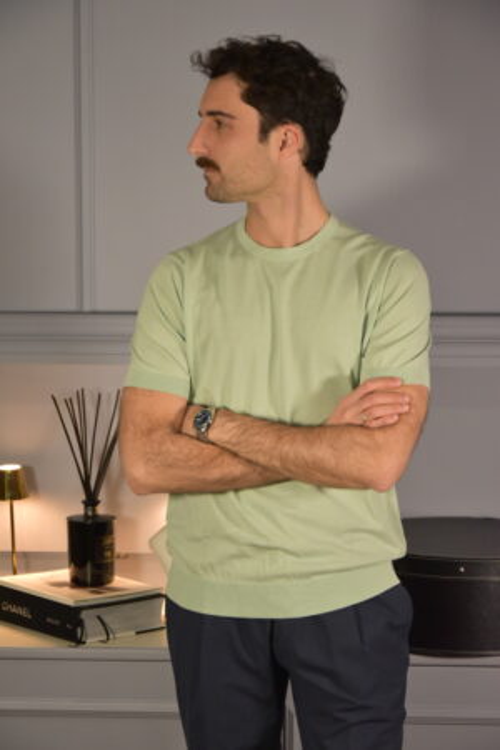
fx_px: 2062
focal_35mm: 99
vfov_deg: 20.6
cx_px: 250
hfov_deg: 13.8
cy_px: 375
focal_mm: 66
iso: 1400
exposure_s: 1/125
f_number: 5.3
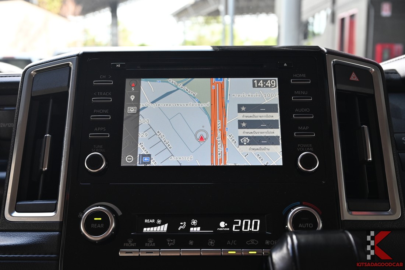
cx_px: 202
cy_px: 135
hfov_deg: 46.4
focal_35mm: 42
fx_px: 472
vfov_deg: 31.9
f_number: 5.6
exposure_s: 1/45
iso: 200
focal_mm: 28
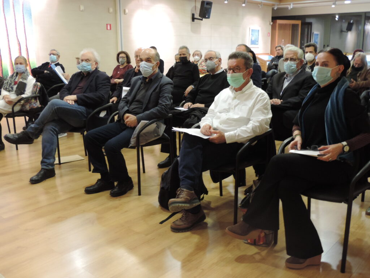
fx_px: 374
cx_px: 185
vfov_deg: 40.7
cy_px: 139
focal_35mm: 35
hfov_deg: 52.6
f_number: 3.3
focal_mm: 6.2
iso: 450
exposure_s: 1/13
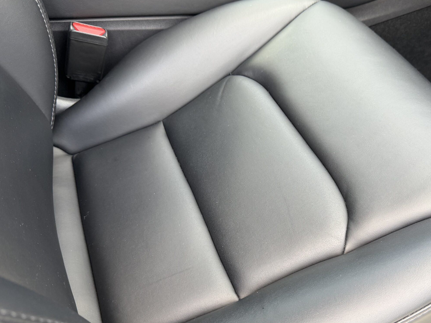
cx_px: 259
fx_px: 386
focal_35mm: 31
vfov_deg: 45.2
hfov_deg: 57.9
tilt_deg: -50.3
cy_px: 193
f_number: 1.78
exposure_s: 1/153
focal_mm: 6.76
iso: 125
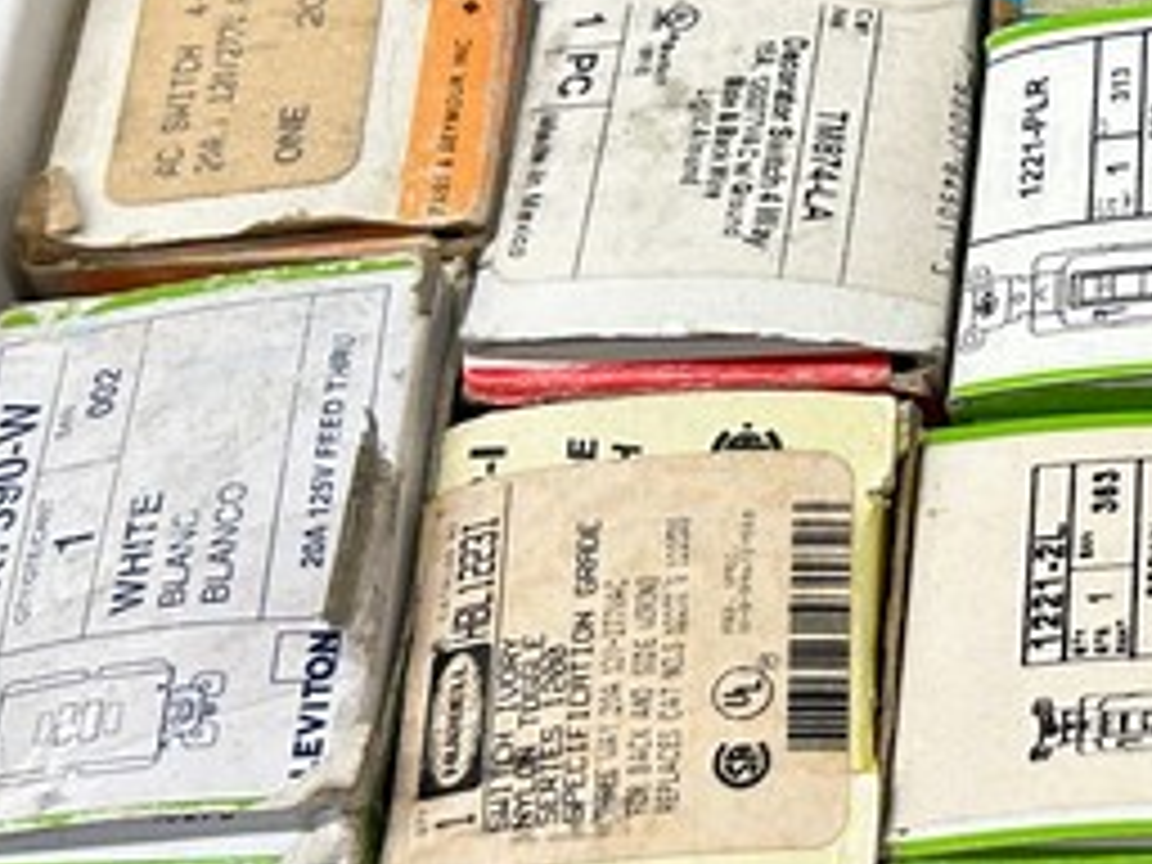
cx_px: 1480
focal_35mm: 104
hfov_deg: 17.7
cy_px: 297
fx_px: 3461
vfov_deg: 14.2
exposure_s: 1/120
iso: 100
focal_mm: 5.7
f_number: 1.5
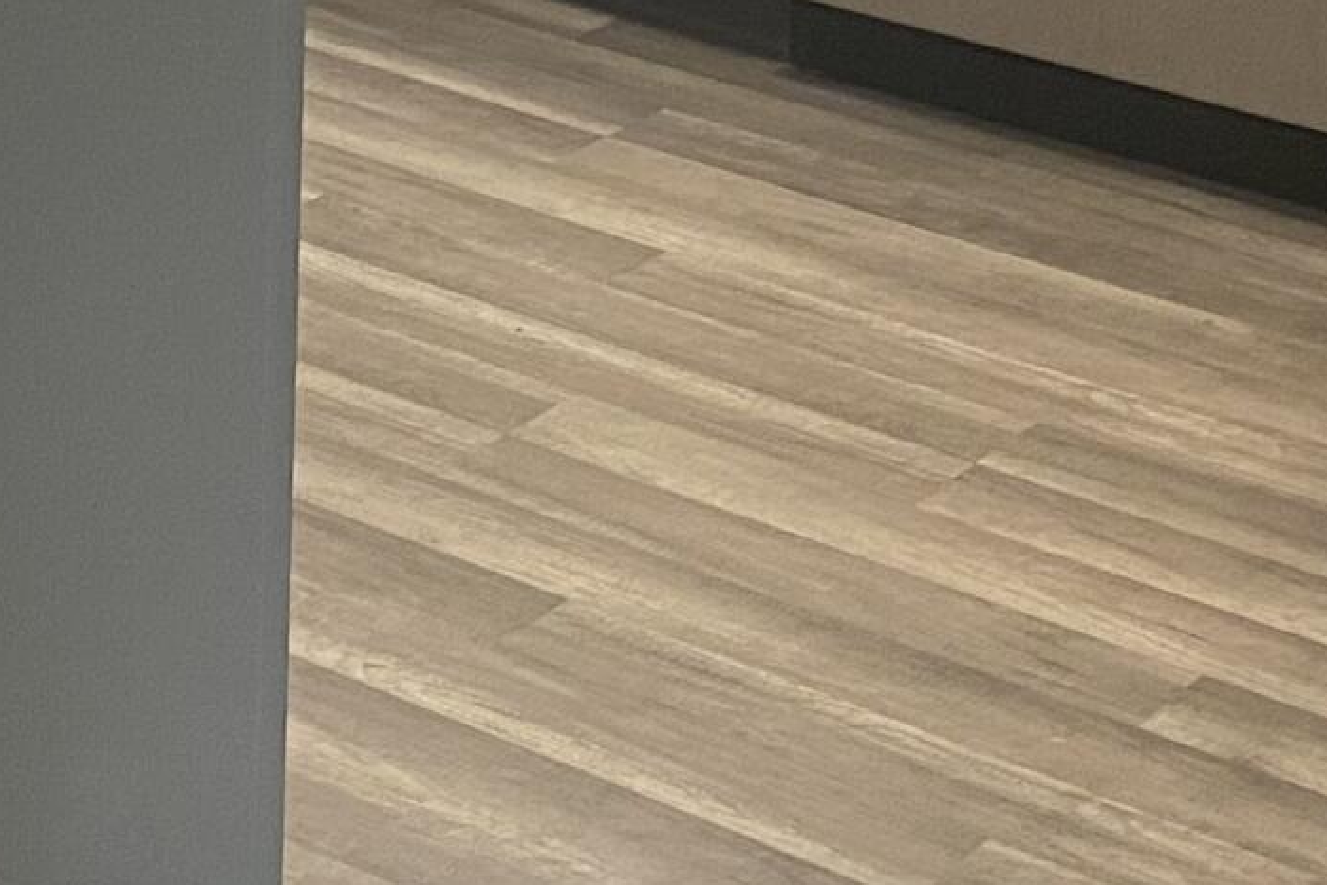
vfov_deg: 10.7
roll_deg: -0.5
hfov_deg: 17.4
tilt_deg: -5.2
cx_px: 148
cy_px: -936
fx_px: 4276
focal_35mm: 116
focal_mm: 4.25
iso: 125
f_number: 1.8
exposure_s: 1/60
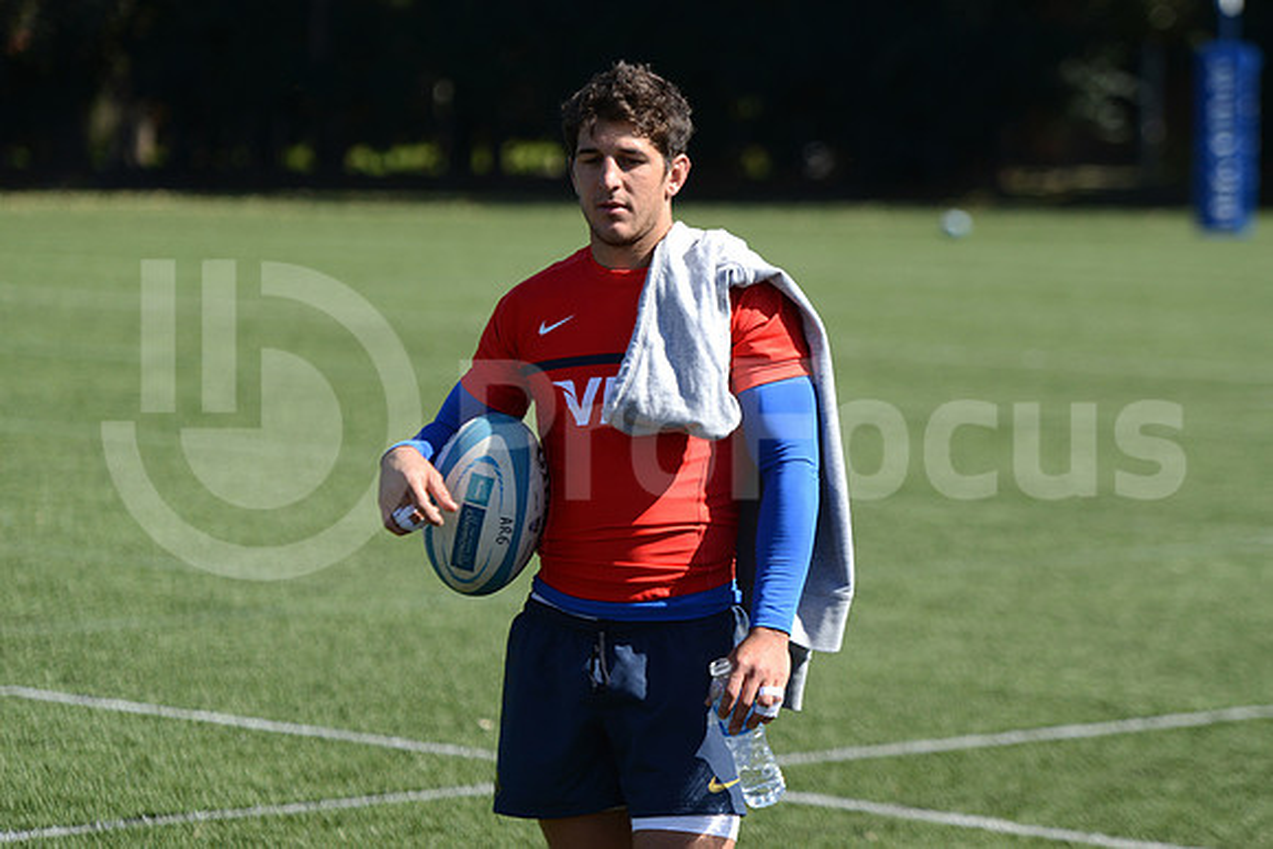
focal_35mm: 170
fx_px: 6013
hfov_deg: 12.1
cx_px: 636
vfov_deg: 8.1
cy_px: 424
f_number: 4
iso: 250
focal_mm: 170
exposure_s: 1/1000
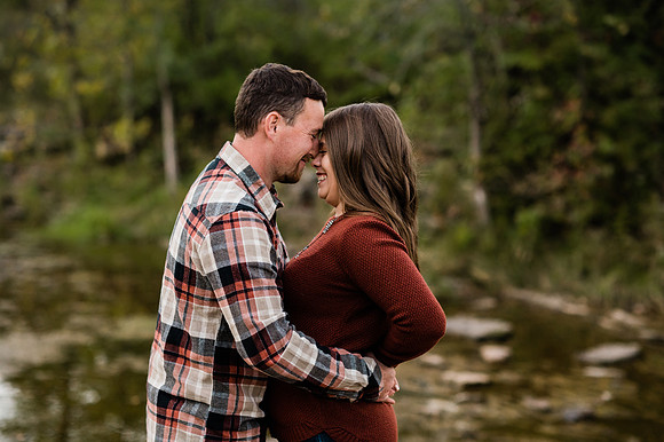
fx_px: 1567
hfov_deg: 23.9
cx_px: 332
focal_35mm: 85
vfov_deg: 16.1
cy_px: 221
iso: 500
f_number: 2.5
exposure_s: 1/200
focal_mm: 85
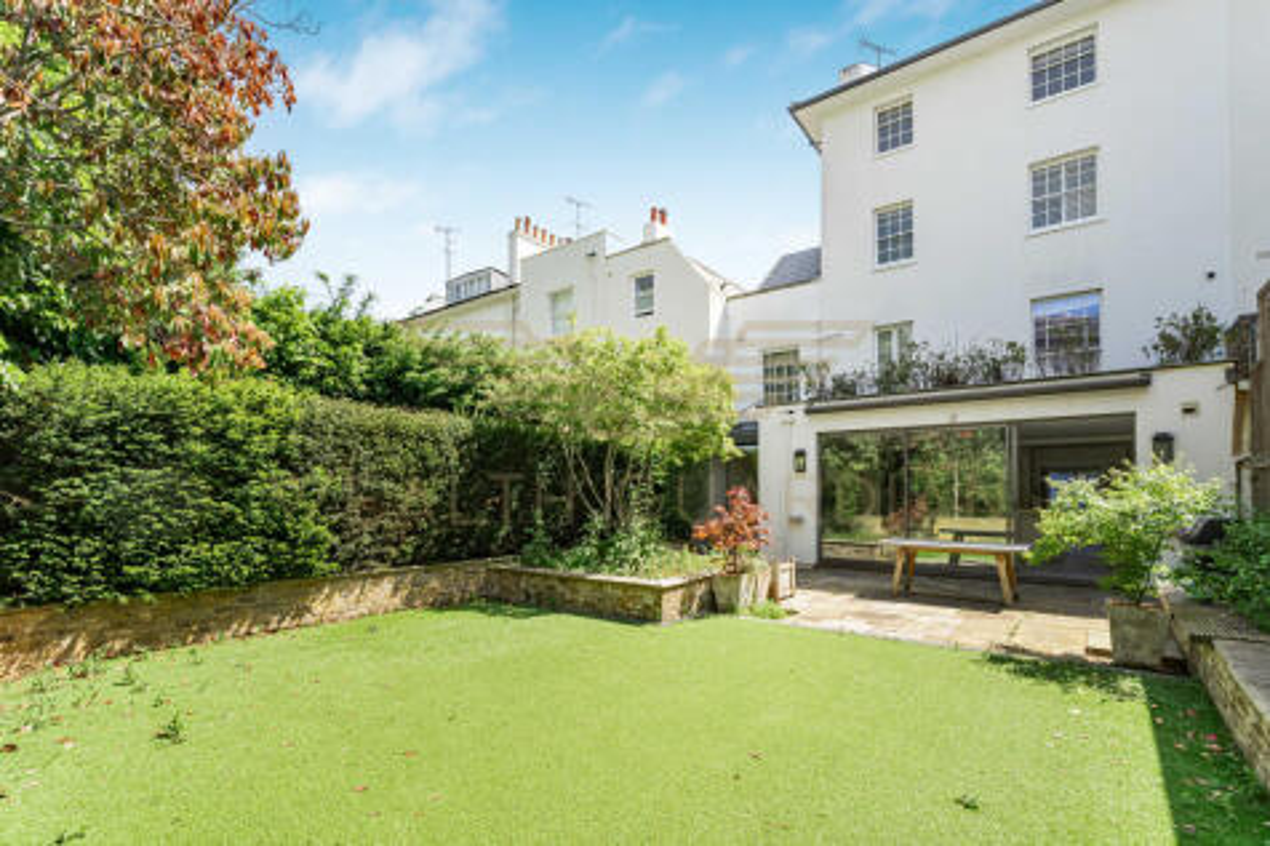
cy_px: 423
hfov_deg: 96.8
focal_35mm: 16
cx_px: 635
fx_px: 564
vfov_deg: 73.7
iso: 3200
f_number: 8
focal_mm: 16
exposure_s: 1/2000
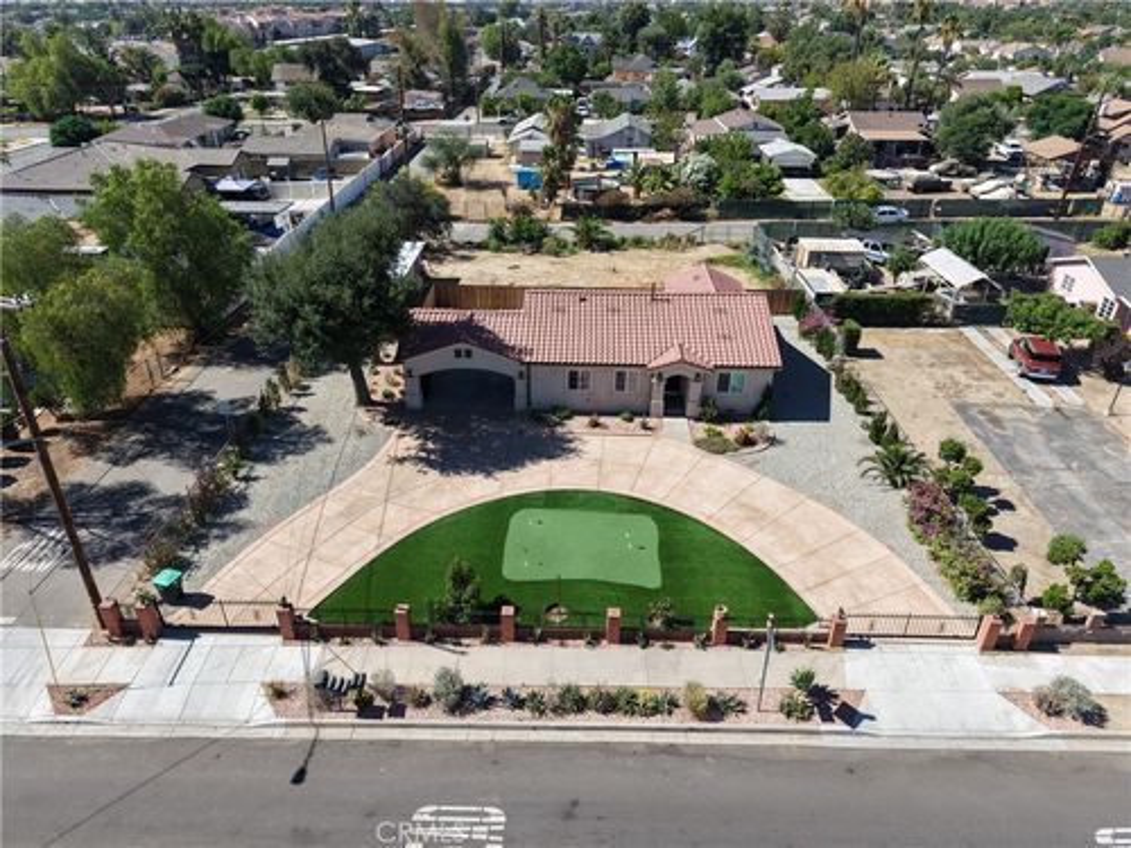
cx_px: 566
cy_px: 424
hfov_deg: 71.6
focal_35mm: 24
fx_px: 784
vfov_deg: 56.8
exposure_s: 1/2500
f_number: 1.8
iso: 130
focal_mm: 8.67
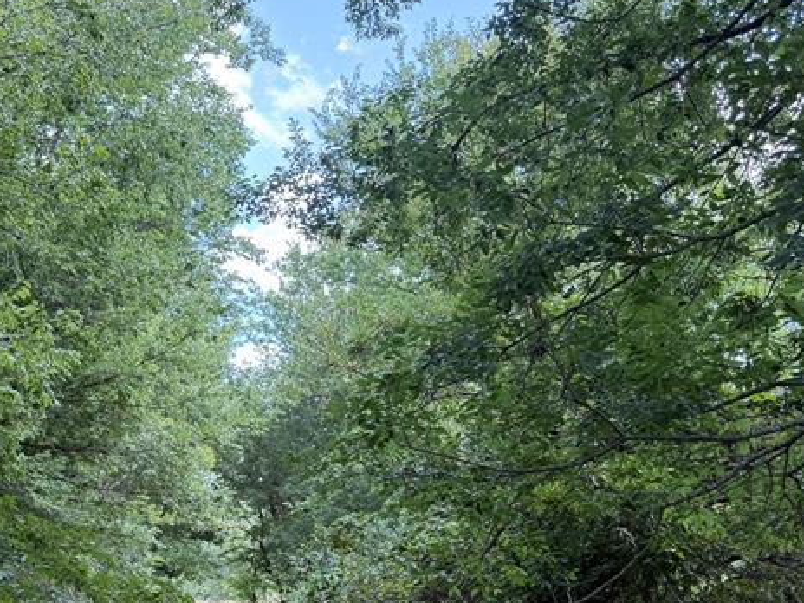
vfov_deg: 26.5
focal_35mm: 53
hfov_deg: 35.1
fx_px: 1231
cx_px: 165
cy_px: 558
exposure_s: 1/235
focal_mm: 6.76
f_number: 1.78
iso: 100
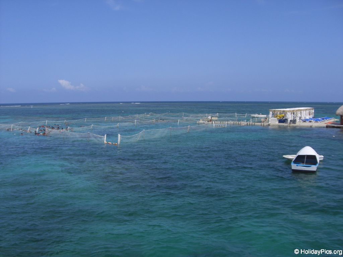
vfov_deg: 37.7
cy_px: 128
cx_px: 172
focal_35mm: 38
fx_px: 377
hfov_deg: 49.0
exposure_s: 1/200
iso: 64
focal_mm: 6.2
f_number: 8
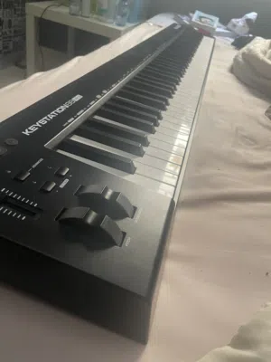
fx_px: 271
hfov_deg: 53.1
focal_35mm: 26
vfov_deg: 67.3
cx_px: 136
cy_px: 181
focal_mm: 4.2
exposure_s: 1/60
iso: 320
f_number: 1.6
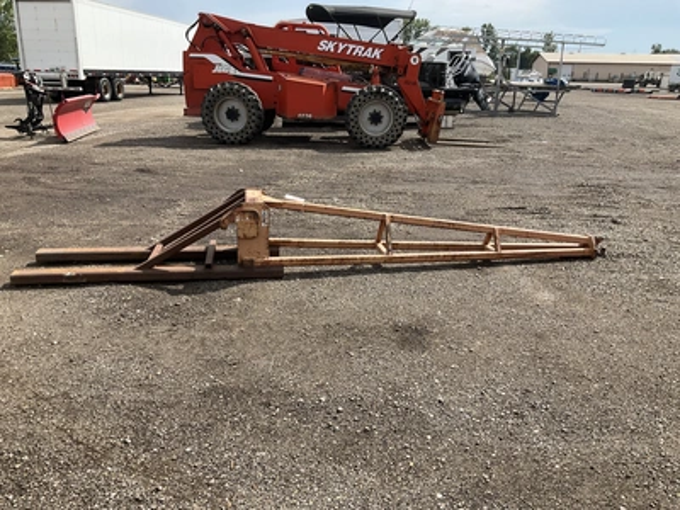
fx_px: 570
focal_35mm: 29
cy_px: 255
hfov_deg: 61.7
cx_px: 340
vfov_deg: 48.2
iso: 25
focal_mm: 3
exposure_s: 1/1377
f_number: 1.8
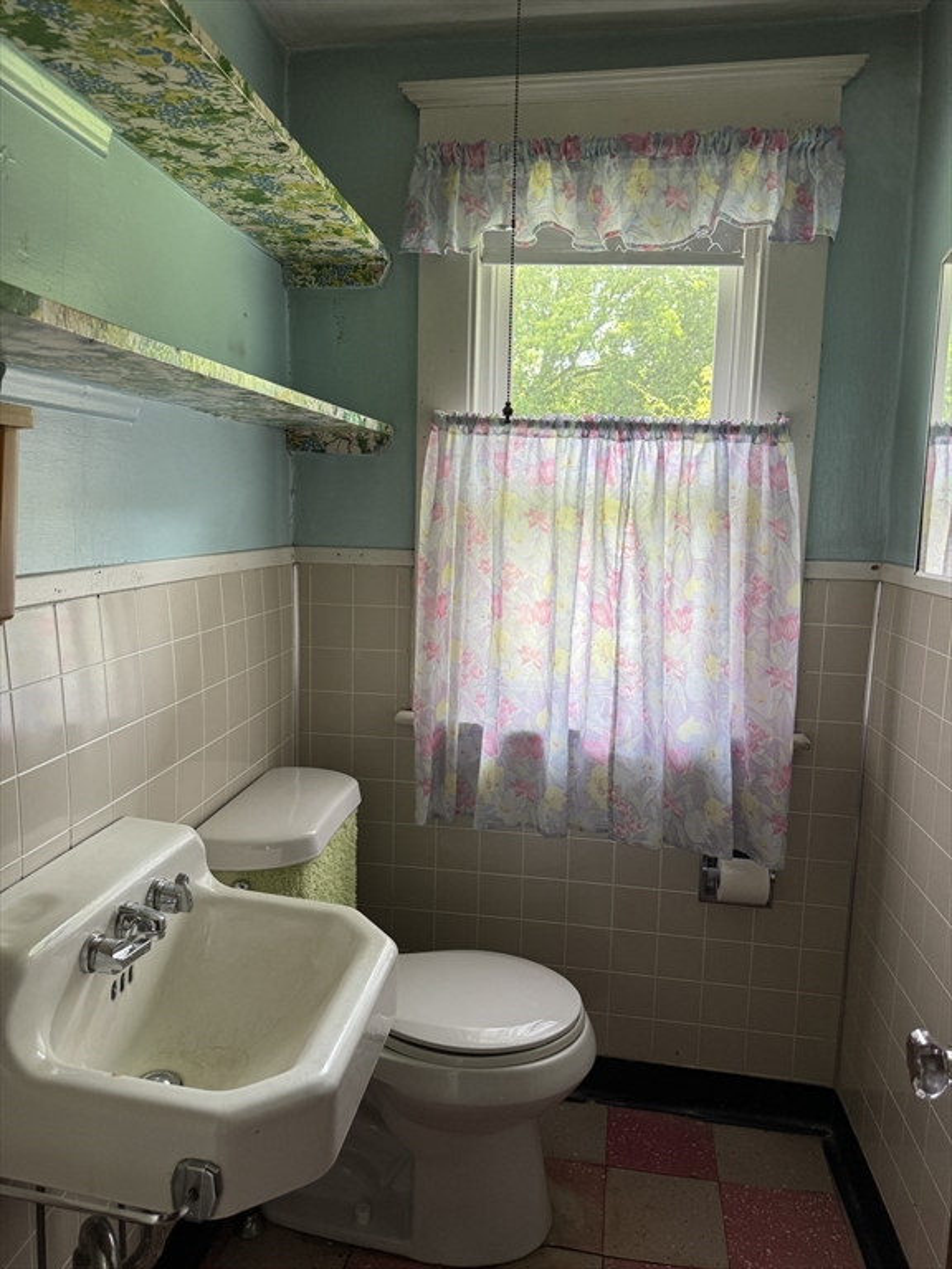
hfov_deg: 56.8
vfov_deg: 71.6
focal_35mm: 24
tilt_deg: -7.5
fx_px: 880
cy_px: 634
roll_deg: -2.8
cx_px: 476
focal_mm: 6.76
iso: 100
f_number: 1.78
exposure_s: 1/121
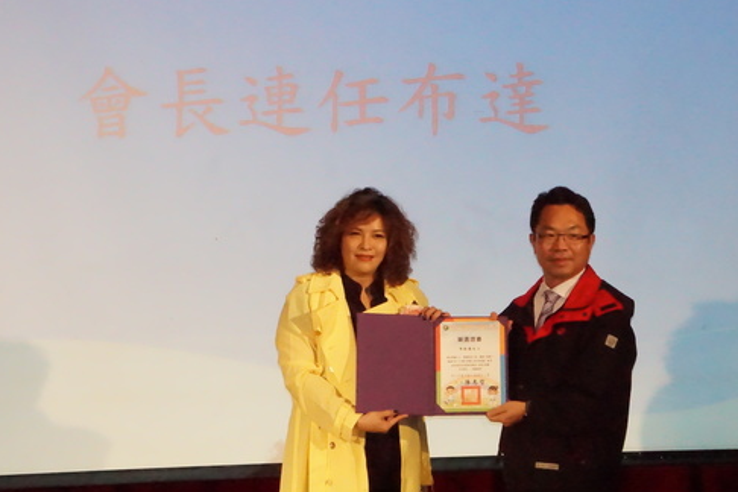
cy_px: 281
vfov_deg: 9.3
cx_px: 416
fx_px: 3034
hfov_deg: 13.9
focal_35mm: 148
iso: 16000
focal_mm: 80
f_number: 22
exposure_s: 1/160
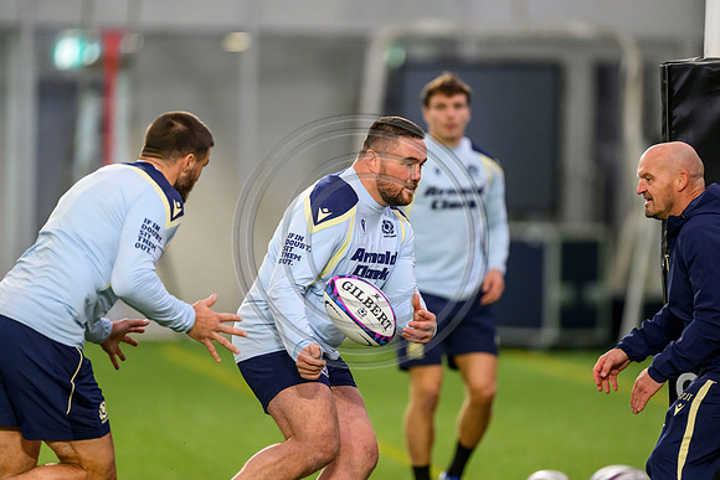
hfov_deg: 5.2
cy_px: 240
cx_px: 360
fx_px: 8001
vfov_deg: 3.4
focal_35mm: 400
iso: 6400
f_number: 3.2
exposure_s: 1/1250
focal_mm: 400
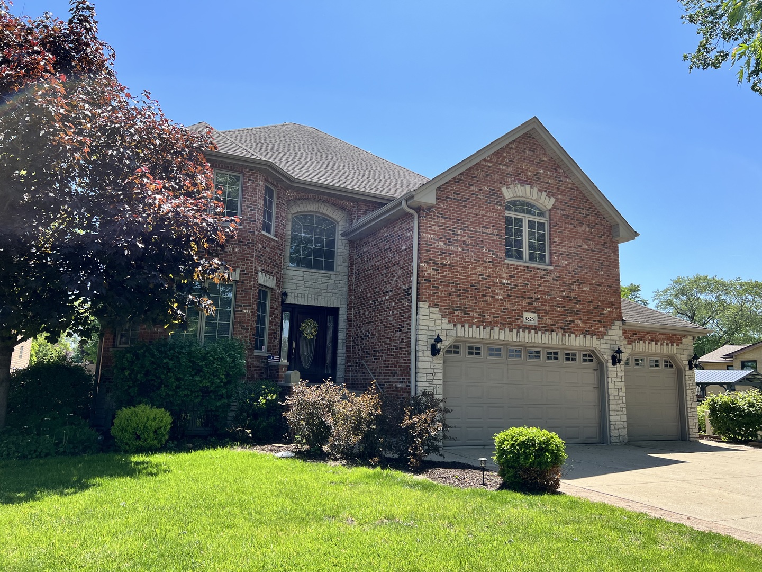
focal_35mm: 26
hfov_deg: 67.3
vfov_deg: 53.1
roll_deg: -1.0
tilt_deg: +10.2
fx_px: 572
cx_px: 381
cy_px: 286
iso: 50
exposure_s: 1/2841
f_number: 1.5
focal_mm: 5.7
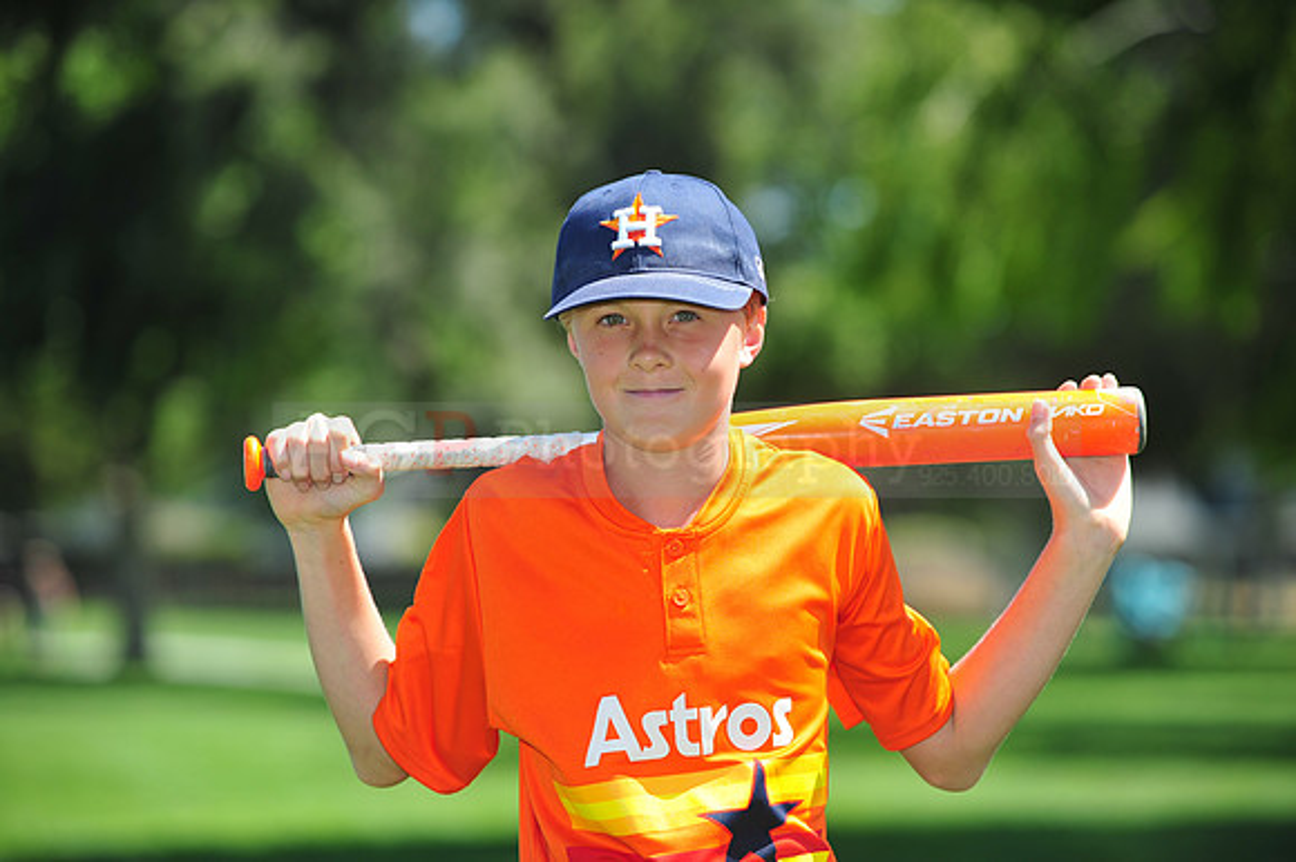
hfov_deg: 11.8
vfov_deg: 7.8
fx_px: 6296
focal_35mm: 175
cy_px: 431
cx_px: 648
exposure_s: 1/800
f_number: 4.5
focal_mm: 175
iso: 200
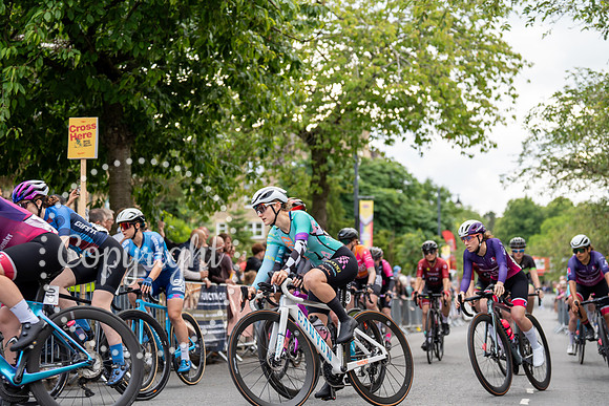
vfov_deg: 19.5
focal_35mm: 70
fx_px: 1184
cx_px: 304
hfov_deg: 28.8
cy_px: 203
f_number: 2.8
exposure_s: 1/500
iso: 500
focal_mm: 70
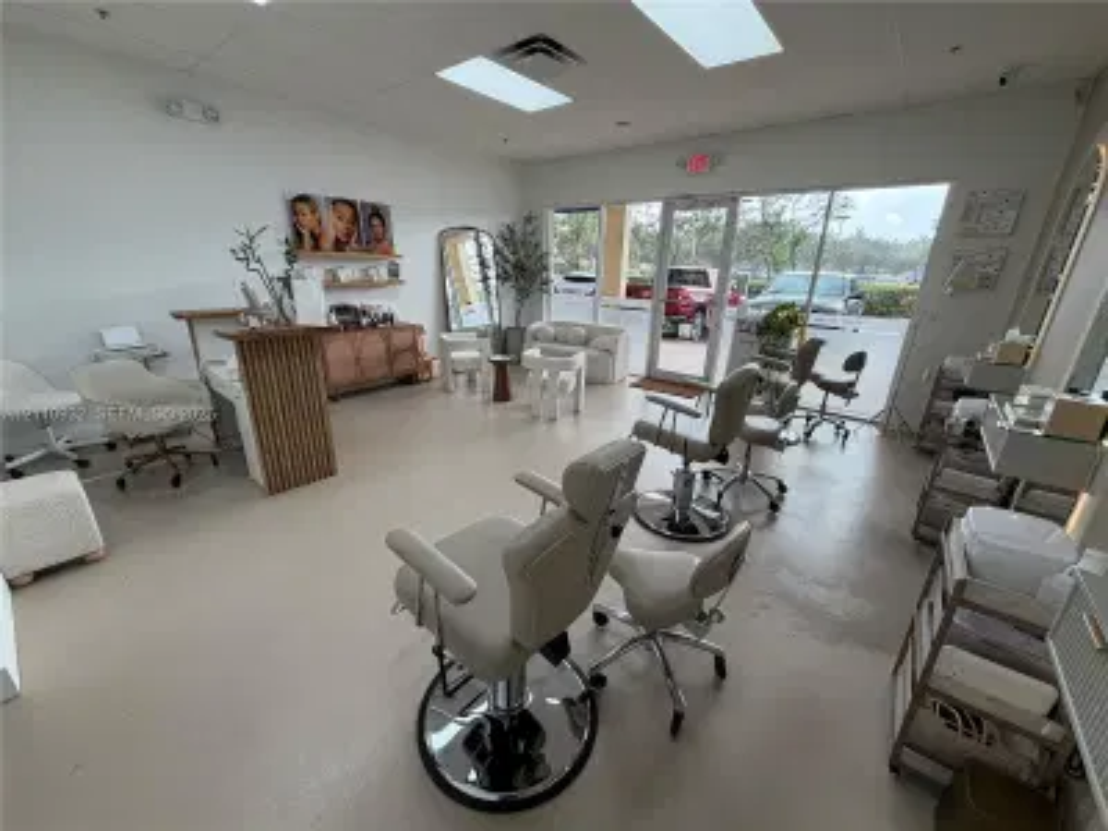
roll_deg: -1.1
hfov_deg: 102.1
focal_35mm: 14
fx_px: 448
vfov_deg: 85.7
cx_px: 554
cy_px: 416
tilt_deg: -18.8
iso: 64
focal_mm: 2.22
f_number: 2.2
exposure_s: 1/128
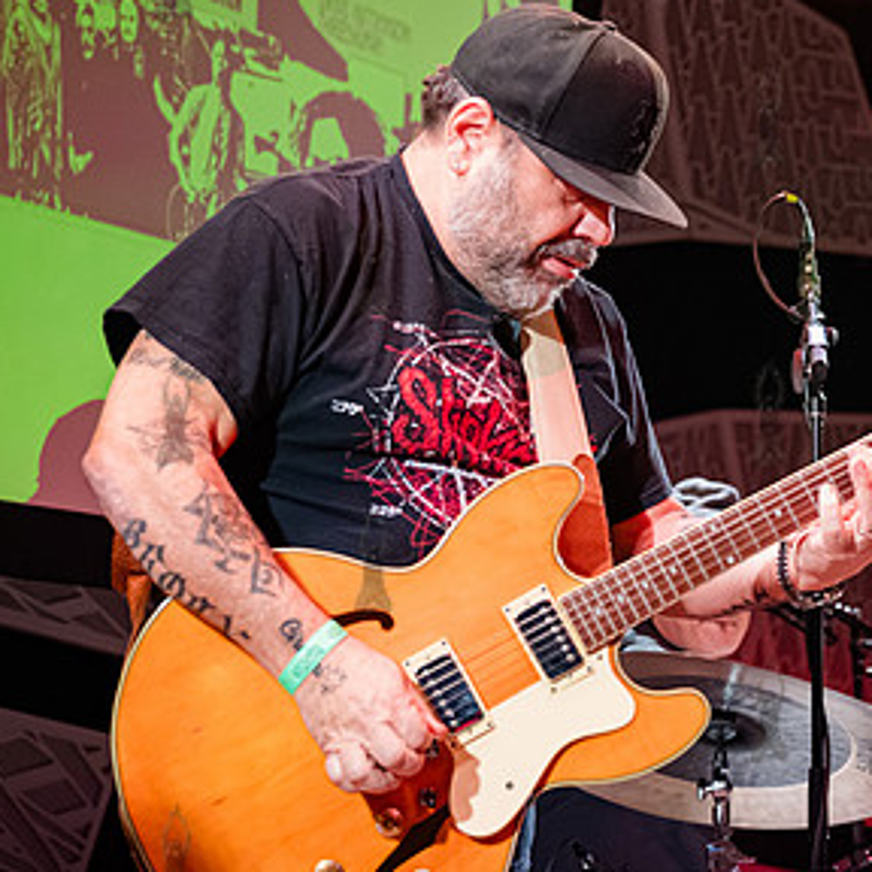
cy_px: 340
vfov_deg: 14.6
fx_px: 3391
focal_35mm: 119
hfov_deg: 14.5
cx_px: 828
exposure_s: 1/640
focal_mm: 61
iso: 10000
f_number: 3.5
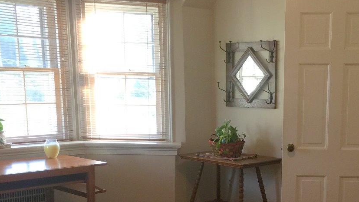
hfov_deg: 37.2
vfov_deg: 21.3
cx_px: 253
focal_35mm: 55
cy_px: 182
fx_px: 524
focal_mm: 4.15
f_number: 2.2
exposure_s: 1/15
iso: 32
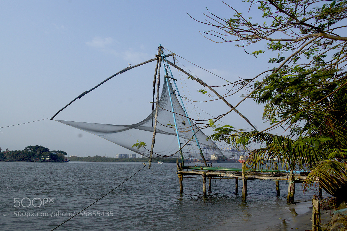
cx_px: 174
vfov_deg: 37.8
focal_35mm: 35
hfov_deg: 54.4
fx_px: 337
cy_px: 116
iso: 200
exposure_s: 1/350
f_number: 9.5
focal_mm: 35
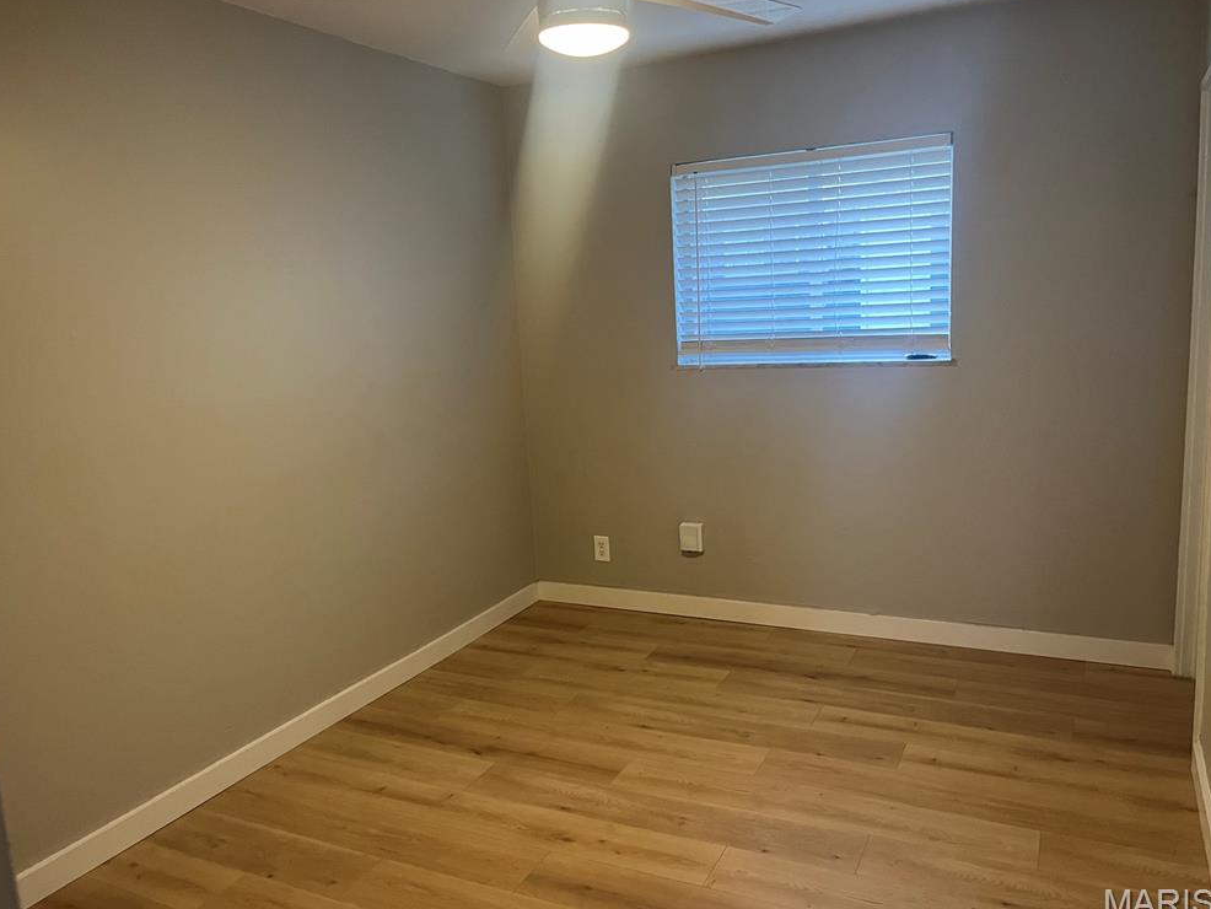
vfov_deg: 51.4
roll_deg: +2.8
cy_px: 457
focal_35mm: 27
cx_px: 598
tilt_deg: -9.8
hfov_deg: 65.3
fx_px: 945
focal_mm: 5.1
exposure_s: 1/40
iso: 400
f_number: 1.6
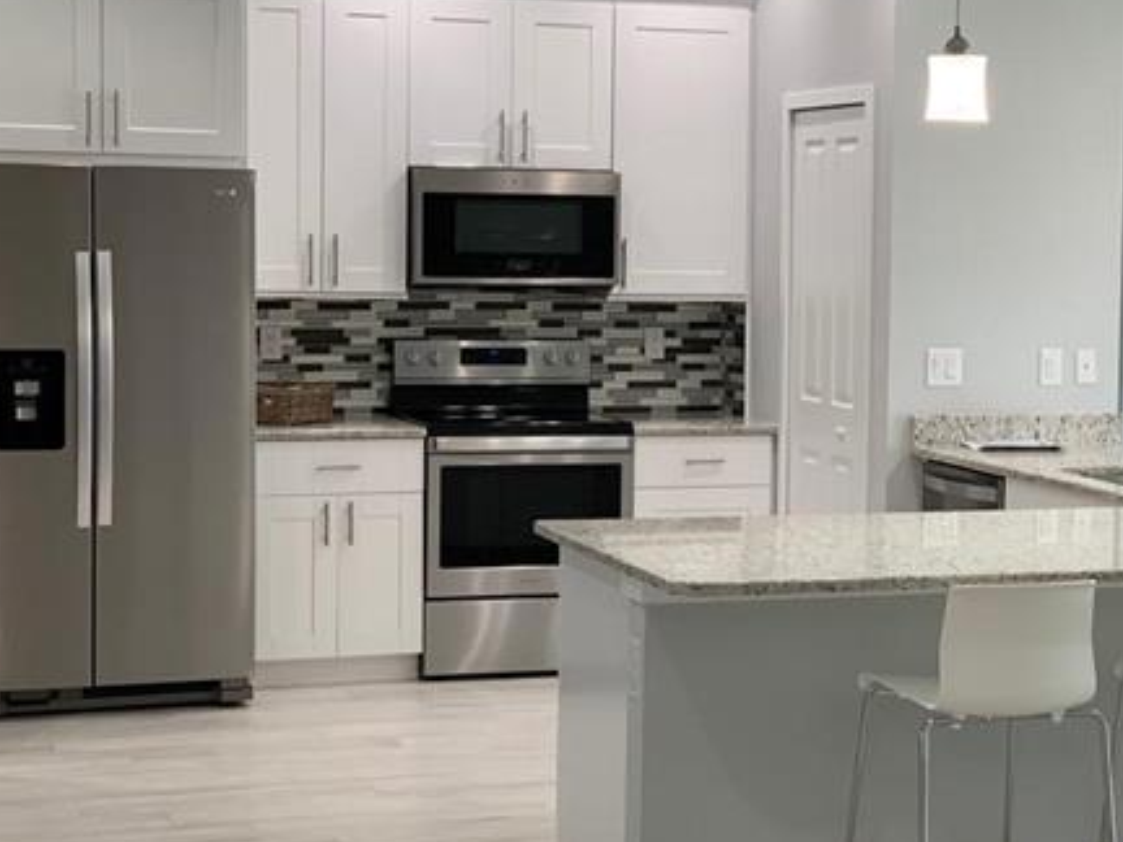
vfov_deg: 19.1
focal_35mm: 77
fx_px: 2498
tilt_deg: -3.6
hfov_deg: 25.2
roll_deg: -0.8
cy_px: 421
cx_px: 749
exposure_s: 1/60
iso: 80
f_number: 2.4
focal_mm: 6
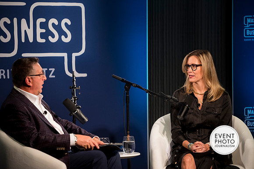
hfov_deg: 10.1
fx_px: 1437
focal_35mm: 204
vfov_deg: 6.8
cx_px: 127
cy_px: 84
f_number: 2.8
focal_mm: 200
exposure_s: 1/125
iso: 1250
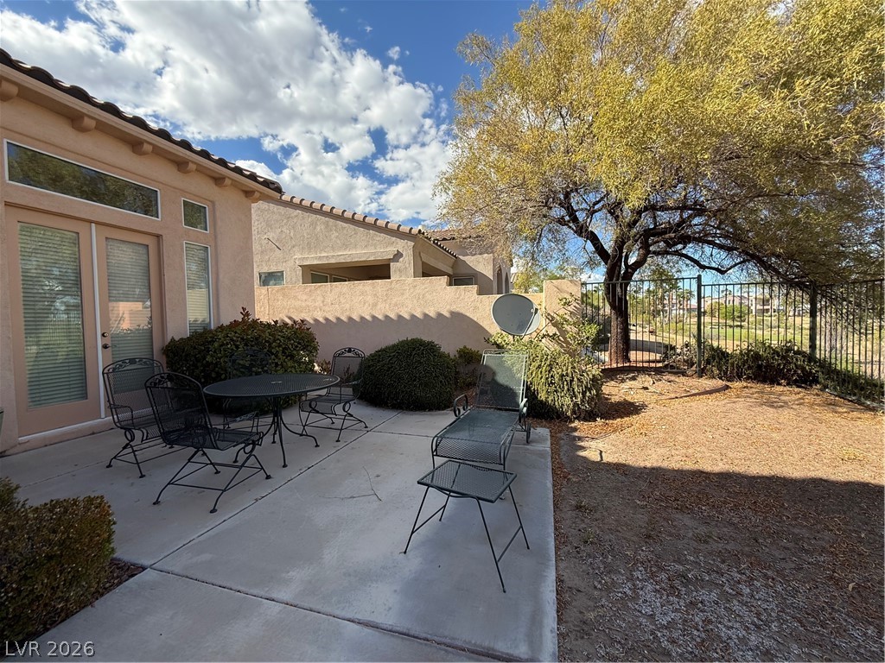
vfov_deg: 85.7
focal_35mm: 14
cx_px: 442
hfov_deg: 102.1
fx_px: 358
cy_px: 332
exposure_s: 1/1339
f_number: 2.2
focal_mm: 2.22
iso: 50
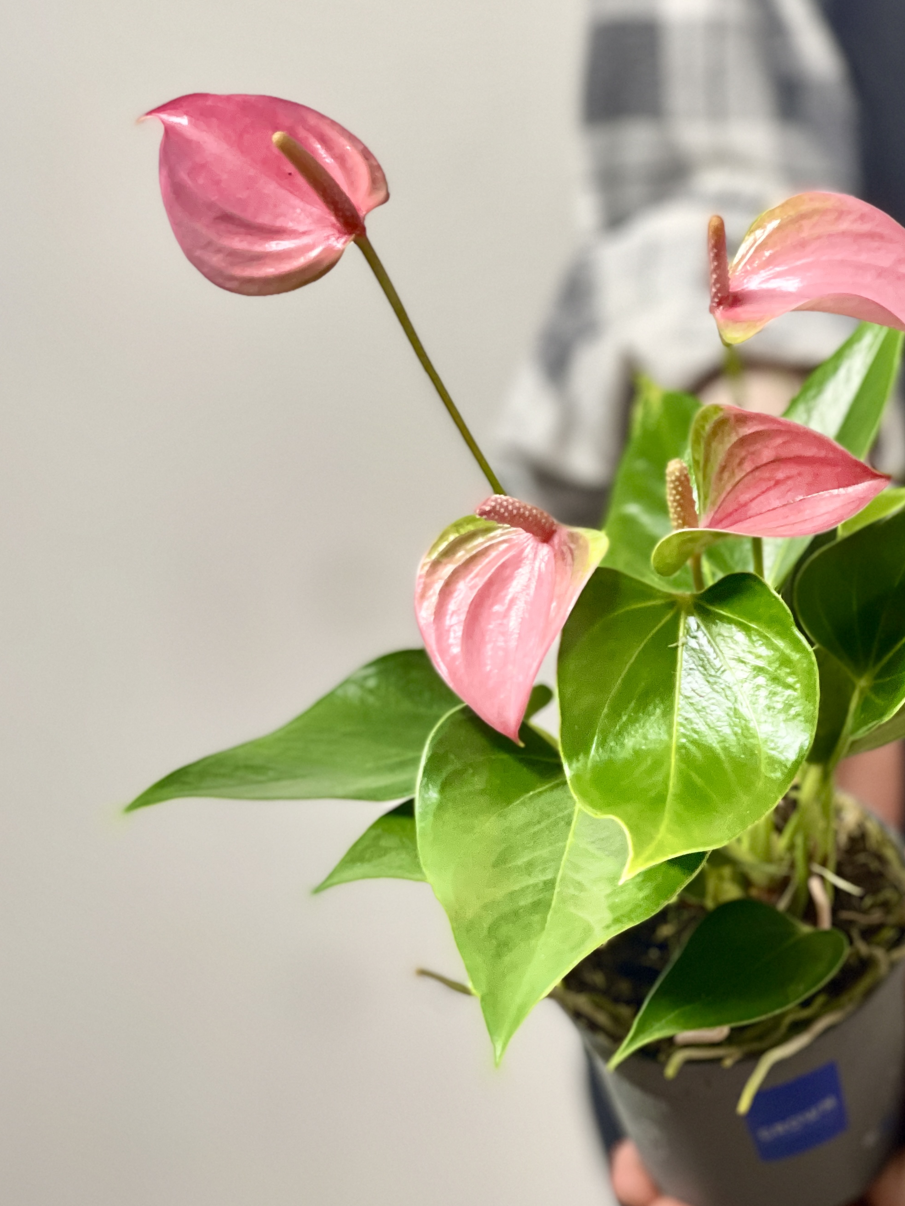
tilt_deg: -23.5
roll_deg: -0.8
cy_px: 616
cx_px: 643
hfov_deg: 15.0
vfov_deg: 20.0
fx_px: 3416
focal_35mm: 98
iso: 125
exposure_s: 1/100
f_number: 2.2
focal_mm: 7.5
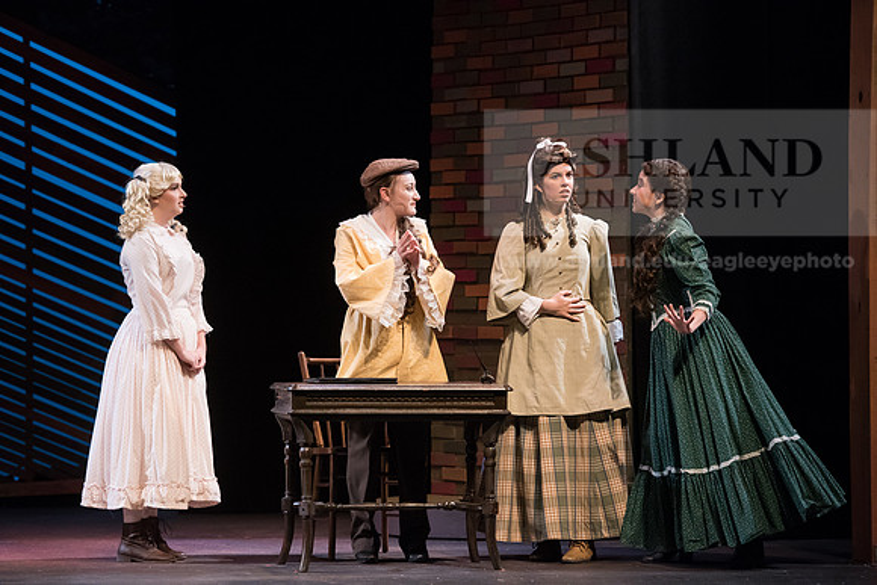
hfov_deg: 14.2
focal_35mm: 145
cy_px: 292
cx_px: 438
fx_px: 3533
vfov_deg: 9.5
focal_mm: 145
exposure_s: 1/320
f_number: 3.2
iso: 4000
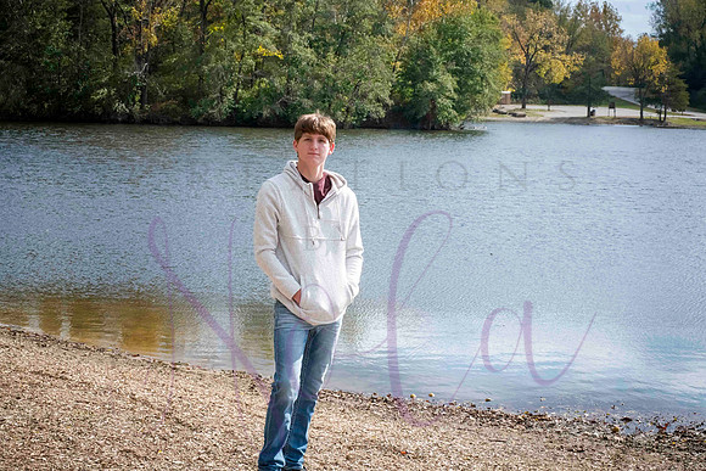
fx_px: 1569
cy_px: 236
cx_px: 353
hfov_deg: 25.4
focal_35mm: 80
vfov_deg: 17.1
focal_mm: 80
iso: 800
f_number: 14
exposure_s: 1/640
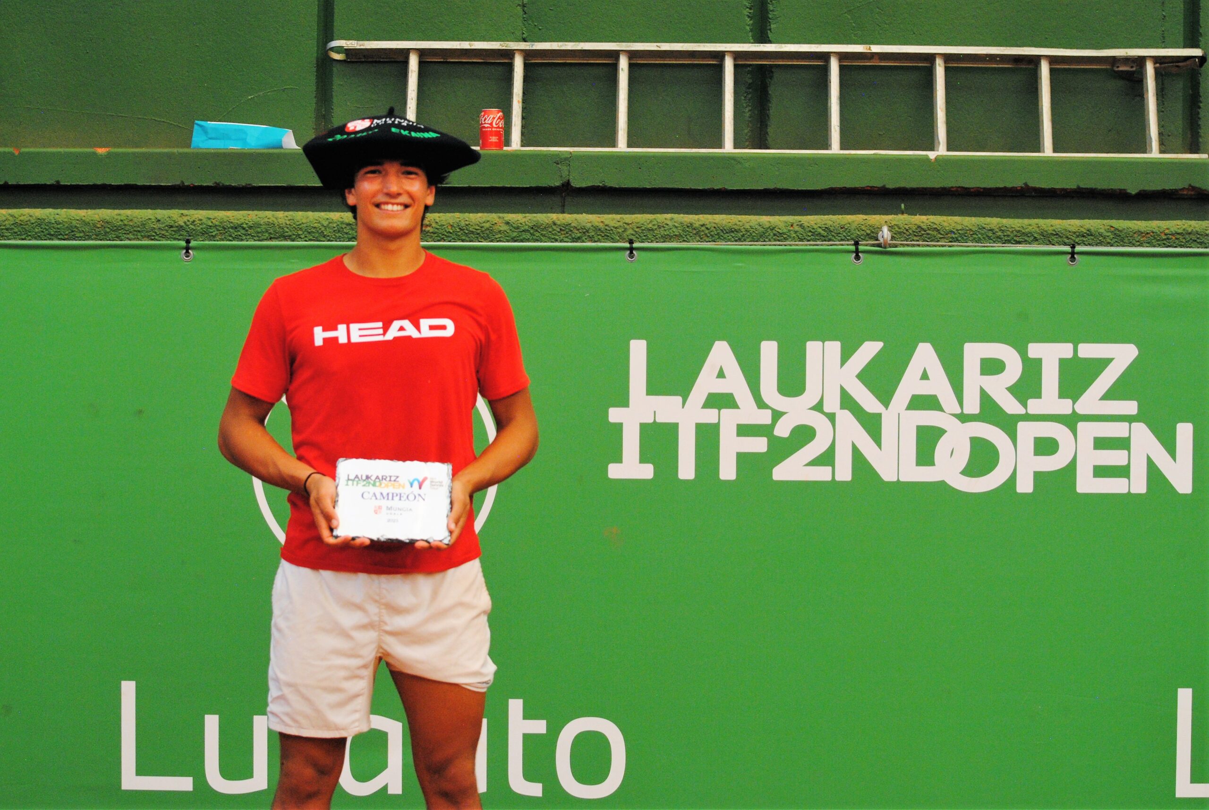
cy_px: 405
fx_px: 3531
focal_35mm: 105
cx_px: 604
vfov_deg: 13.1
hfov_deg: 19.4
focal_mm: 70
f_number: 4.5
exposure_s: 1/160
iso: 800
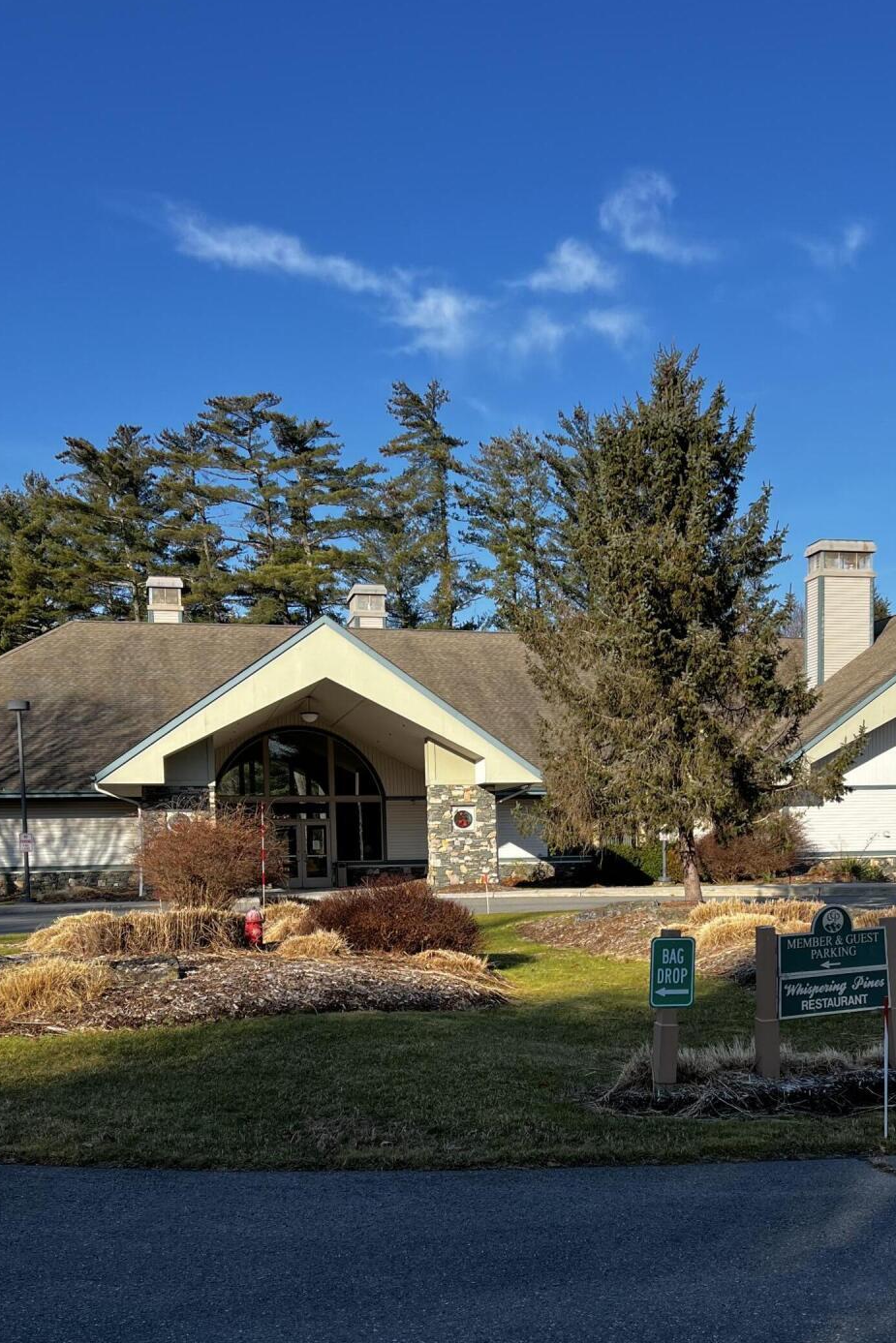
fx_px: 1456
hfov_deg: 34.1
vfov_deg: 48.5
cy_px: 925
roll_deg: +0.5
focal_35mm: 39
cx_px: 545
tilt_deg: -4.0
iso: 50
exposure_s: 1/2513
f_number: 1.5
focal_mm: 5.7
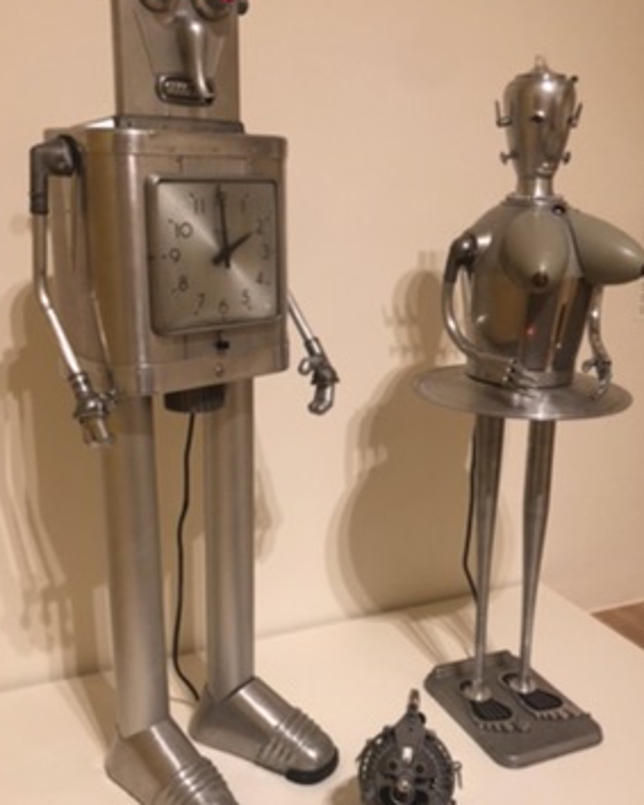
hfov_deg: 40.0
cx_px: 375
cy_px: 407
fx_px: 882
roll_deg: -2.9
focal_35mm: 37
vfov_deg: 49.1
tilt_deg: -18.0
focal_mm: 4
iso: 32
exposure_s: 1/20
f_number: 1.8
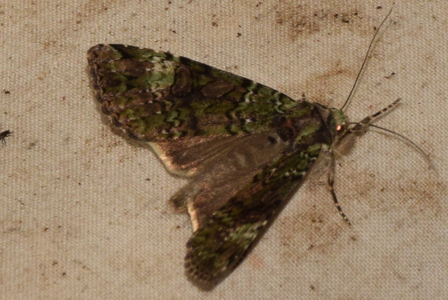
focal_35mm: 210
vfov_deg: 6.6
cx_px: 224
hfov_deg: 9.8
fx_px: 2616
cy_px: 150
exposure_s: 1/200
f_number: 14
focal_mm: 140
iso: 400
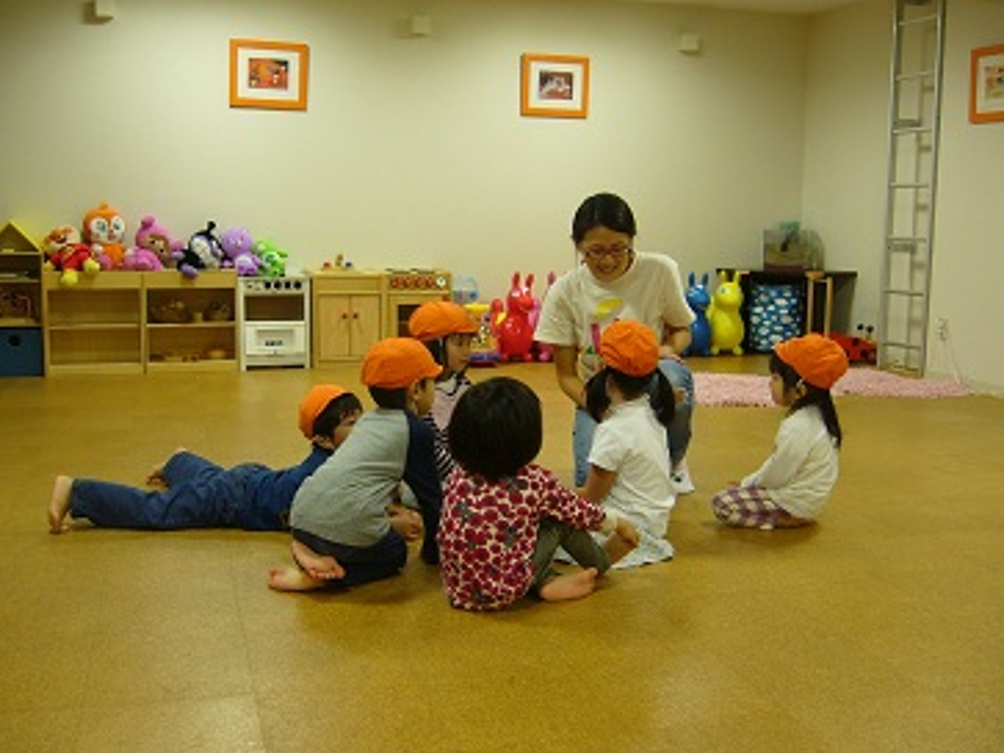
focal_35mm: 37
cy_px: 360
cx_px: 490
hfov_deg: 50.1
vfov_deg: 38.6
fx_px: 1073
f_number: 2.8
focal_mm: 5.8
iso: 100
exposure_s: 1/20
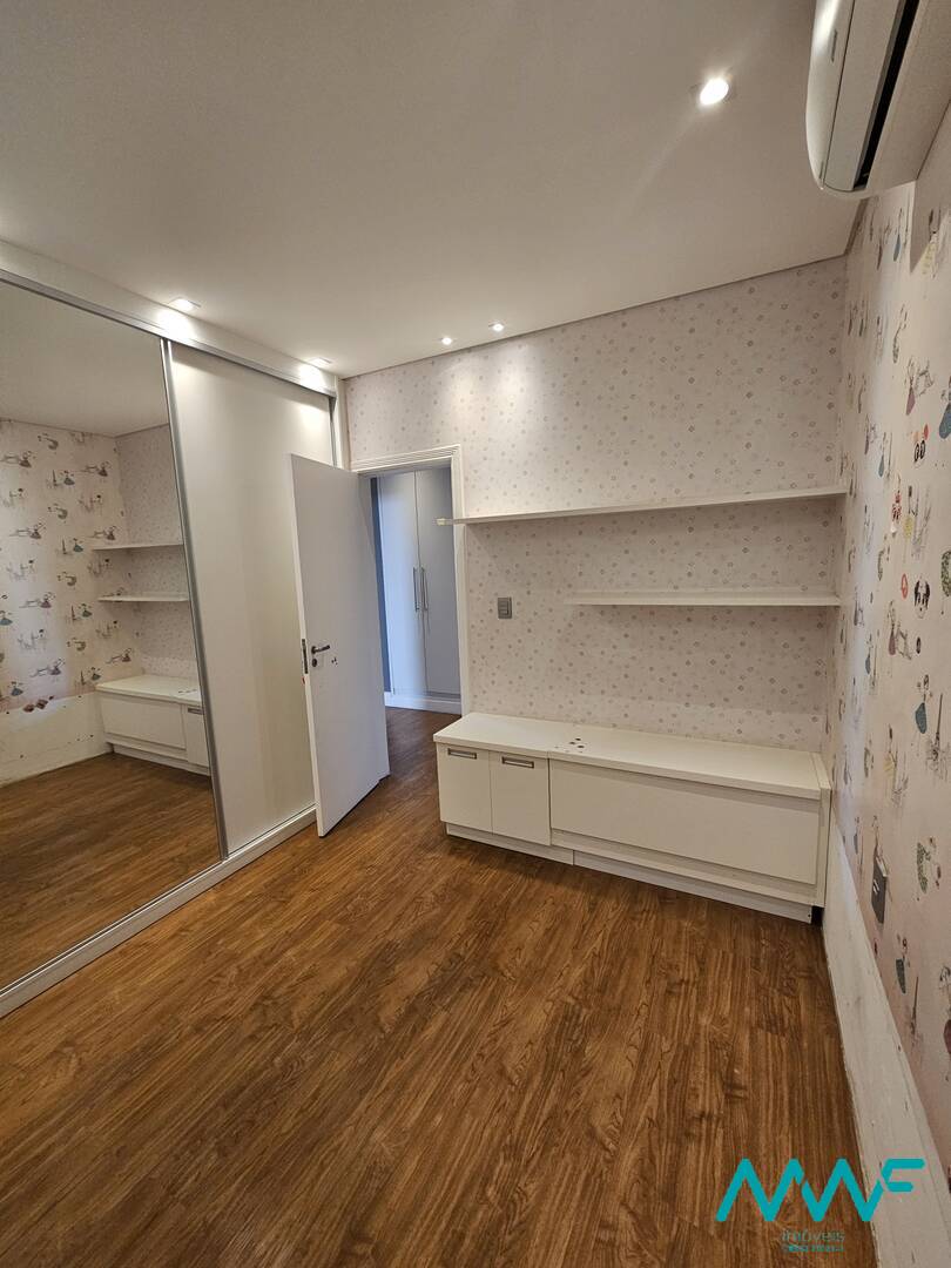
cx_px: 476
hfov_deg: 89.9
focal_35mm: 13
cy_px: 634
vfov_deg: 106.2
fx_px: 476
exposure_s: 1/60
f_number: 2.2
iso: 200
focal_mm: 2.2
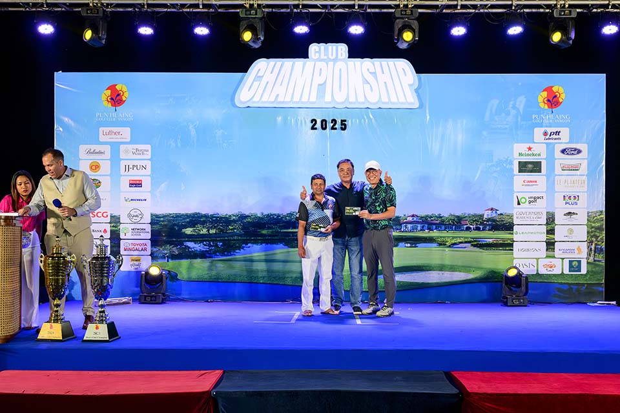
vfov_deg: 36.9
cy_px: 206
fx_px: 620
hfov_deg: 53.1
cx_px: 310
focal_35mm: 36
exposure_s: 1/200
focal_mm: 36
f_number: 6.3
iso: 2000
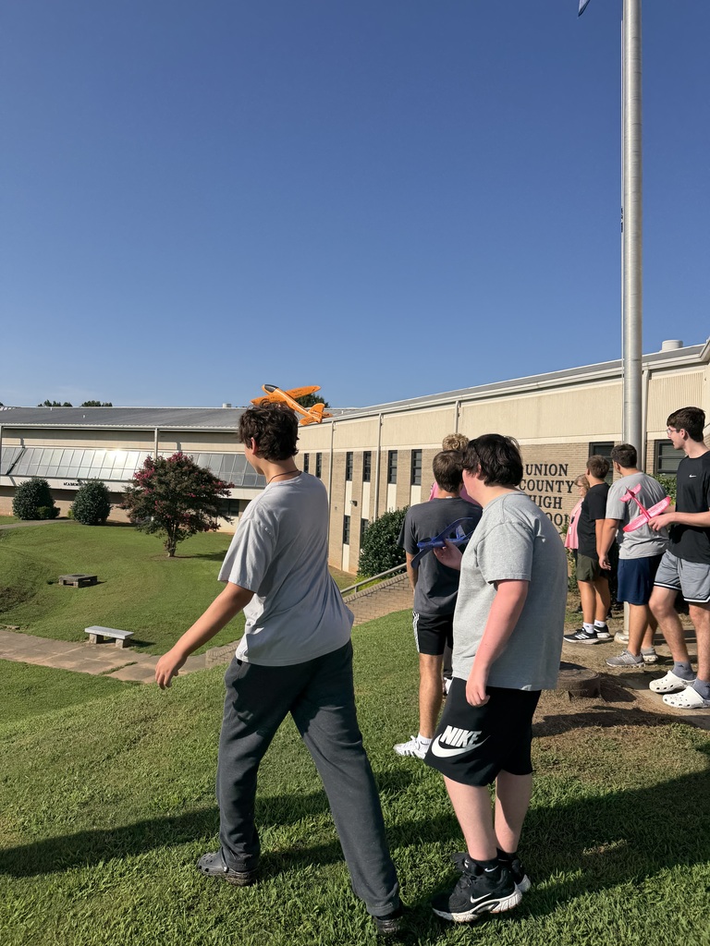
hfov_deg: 56.8
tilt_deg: +1.5
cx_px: 355
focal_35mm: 24
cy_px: 473
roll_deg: -1.8
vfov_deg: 71.6
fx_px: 656
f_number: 1.78
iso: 80
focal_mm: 6.76
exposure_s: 1/5714
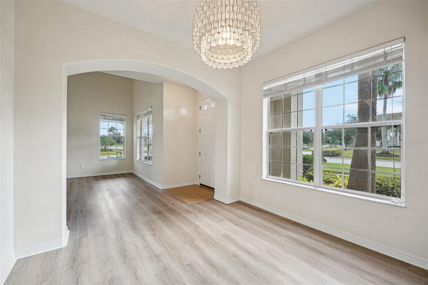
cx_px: 214
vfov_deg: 81.2
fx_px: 166
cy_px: 142
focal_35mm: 14
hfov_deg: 104.3
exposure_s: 1/40
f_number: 8
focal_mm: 14
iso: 400
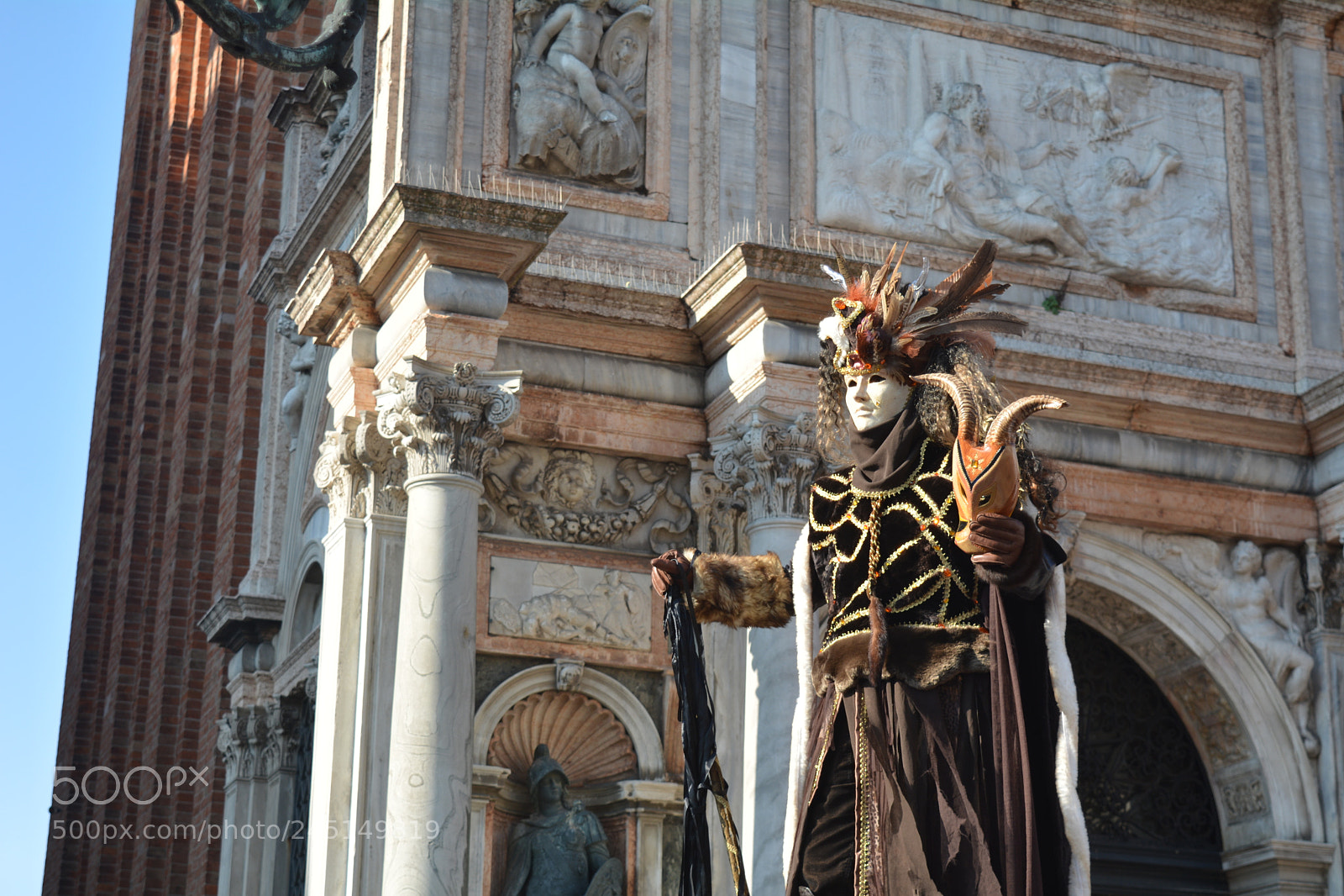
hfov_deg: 29.2
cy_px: 448
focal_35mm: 69
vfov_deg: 19.7
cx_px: 672
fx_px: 2575
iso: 100
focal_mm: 46
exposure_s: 1/250
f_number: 5
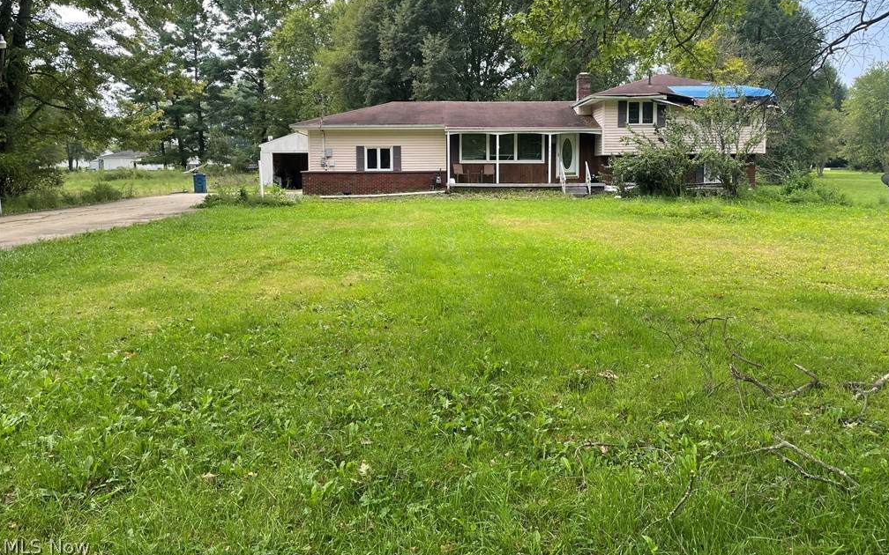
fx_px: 678
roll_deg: +0.4
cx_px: 450
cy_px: 223
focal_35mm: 28
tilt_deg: -2.8
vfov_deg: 44.3
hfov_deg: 66.5
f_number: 1.6
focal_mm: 4.2
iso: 32
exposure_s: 1/615
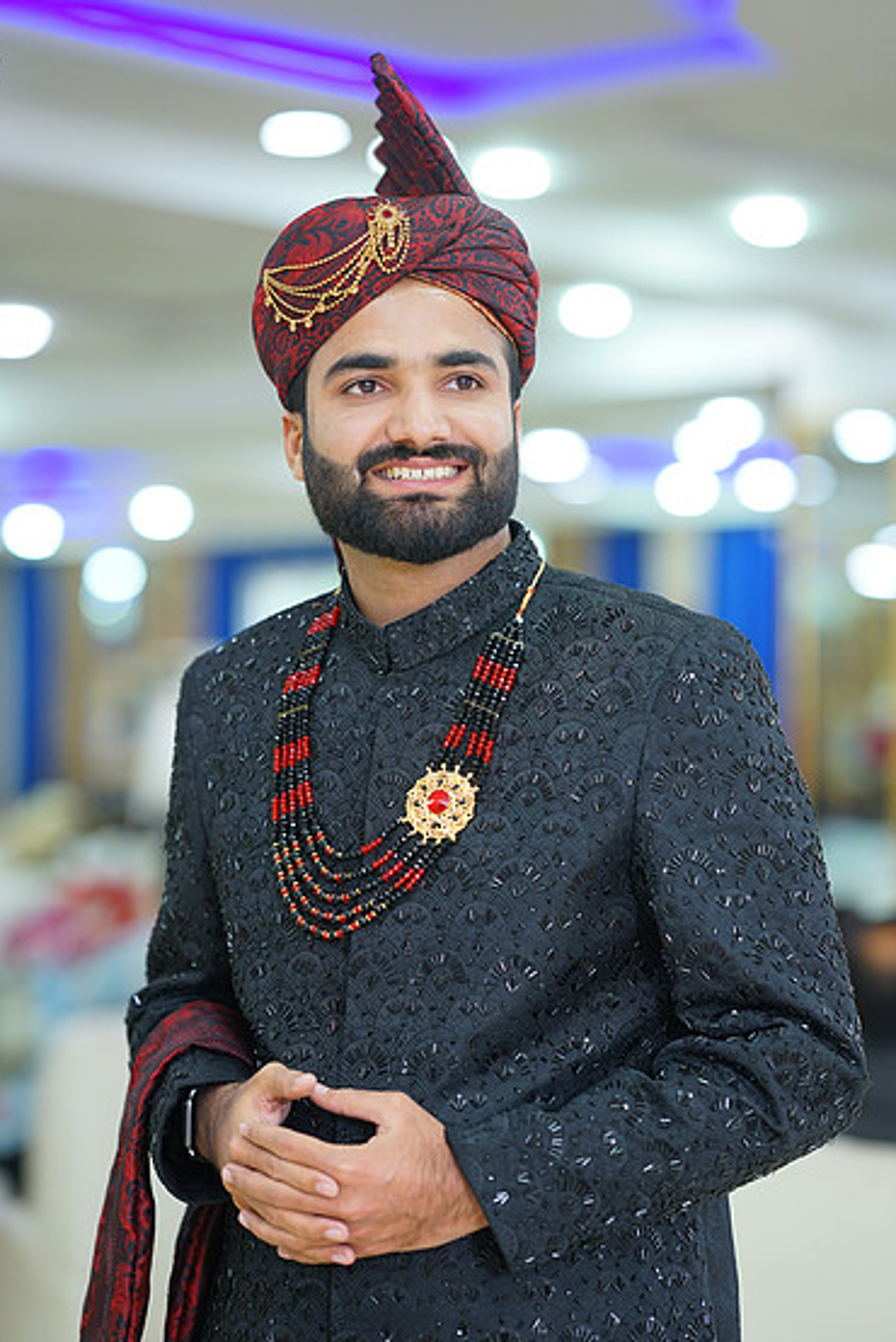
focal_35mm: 89
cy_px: 656
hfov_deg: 15.4
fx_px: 3318
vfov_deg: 22.9
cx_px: 456
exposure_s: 1/160
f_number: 2
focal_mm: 85
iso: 400
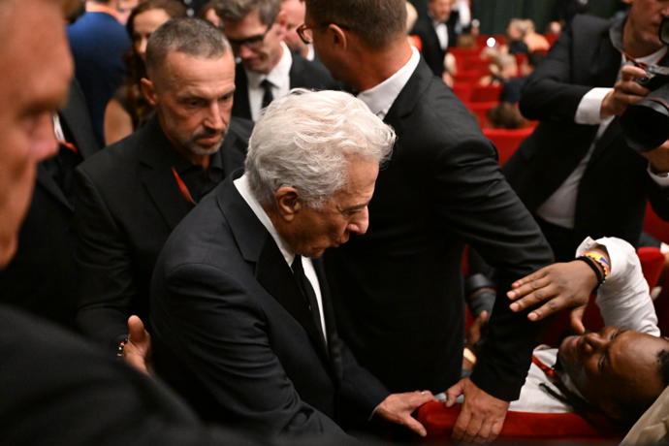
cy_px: 223
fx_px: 688
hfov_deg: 51.9
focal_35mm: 37
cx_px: 334
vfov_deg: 35.9
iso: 12800
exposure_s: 1/200
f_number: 2.8
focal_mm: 37
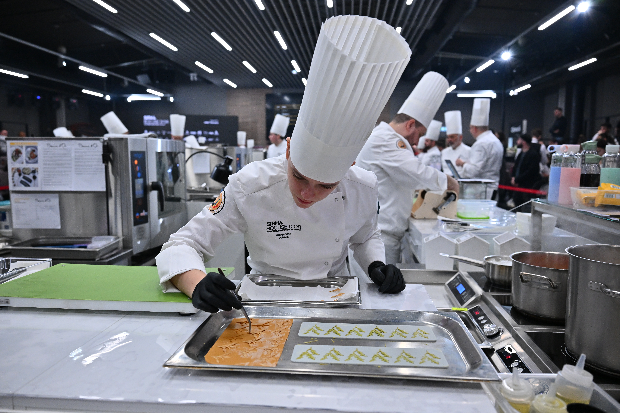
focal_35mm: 27
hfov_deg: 67.4
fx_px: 465
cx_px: 310
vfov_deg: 47.9
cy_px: 206
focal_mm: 27
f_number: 4
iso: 1600
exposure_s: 1/500
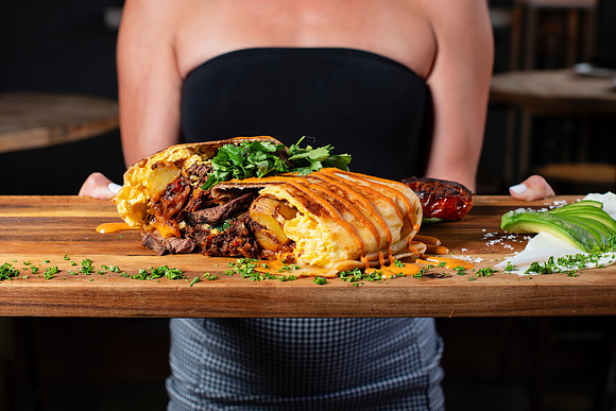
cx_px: 308
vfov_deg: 22.3
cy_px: 192
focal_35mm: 61
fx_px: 1044
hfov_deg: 32.9
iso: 200
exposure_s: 1/200
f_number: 5
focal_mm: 50
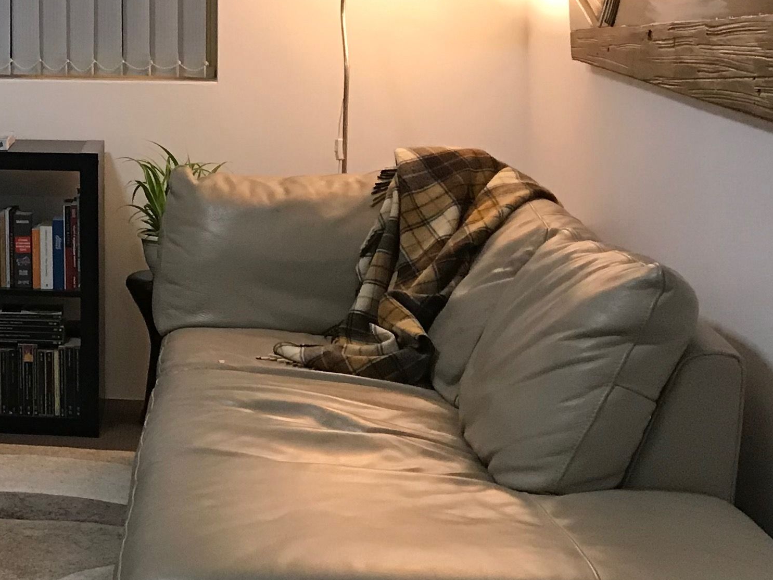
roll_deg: -0.1
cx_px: -96
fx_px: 1697
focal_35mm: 76
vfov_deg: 19.0
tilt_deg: -1.9
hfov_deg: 23.9
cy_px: 31
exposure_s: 1/17
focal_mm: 3.99
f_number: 1.8
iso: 80
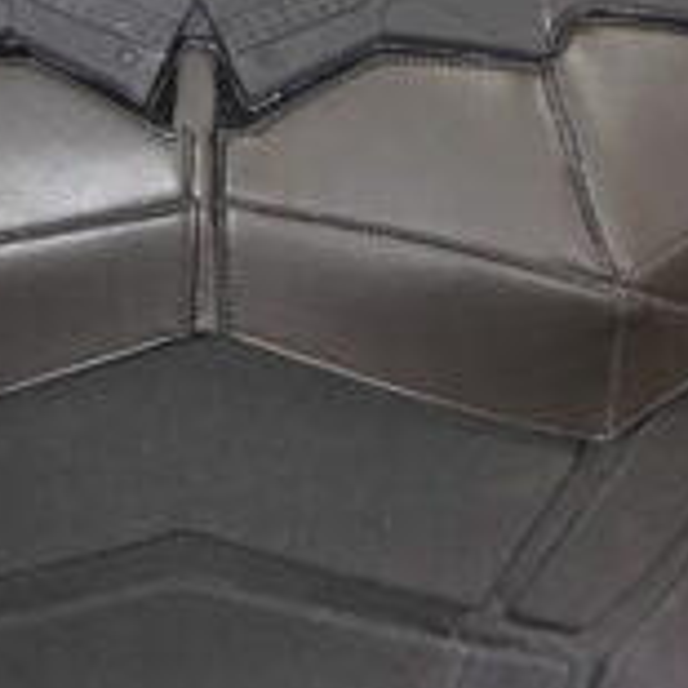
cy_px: 191
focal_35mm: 196
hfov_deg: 8.9
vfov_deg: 8.9
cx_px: 166
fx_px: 4407
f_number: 5
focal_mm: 35
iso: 1600
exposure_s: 1/100
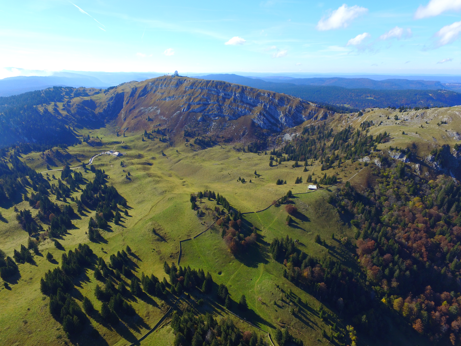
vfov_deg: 66.0
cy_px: 173
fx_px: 266
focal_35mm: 20
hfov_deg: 81.7
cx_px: 230
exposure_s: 1/593
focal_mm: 3.61
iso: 100
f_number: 2.8
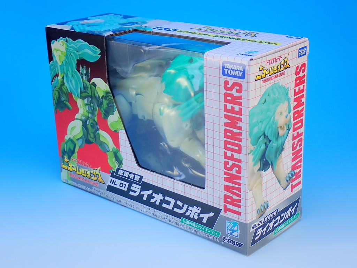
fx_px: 598
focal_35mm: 58
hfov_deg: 33.2
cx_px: 178
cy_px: 134
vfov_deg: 25.2
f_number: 3.5
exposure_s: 1/30
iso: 100
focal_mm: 10.35
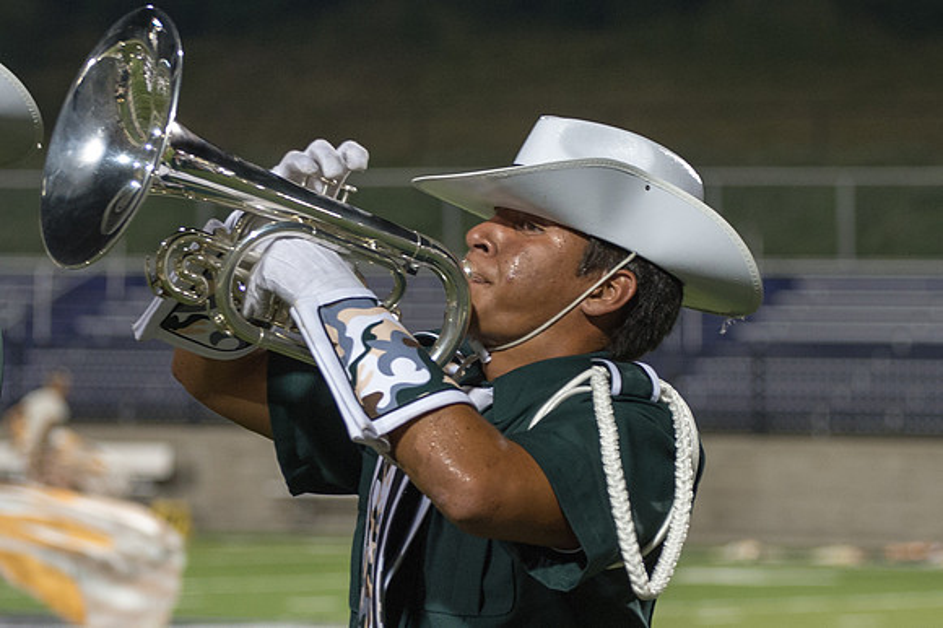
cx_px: 571
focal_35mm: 220
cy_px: 269
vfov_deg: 6.2
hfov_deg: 9.3
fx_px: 5767
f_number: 4.5
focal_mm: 100
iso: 1800
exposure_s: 1/160
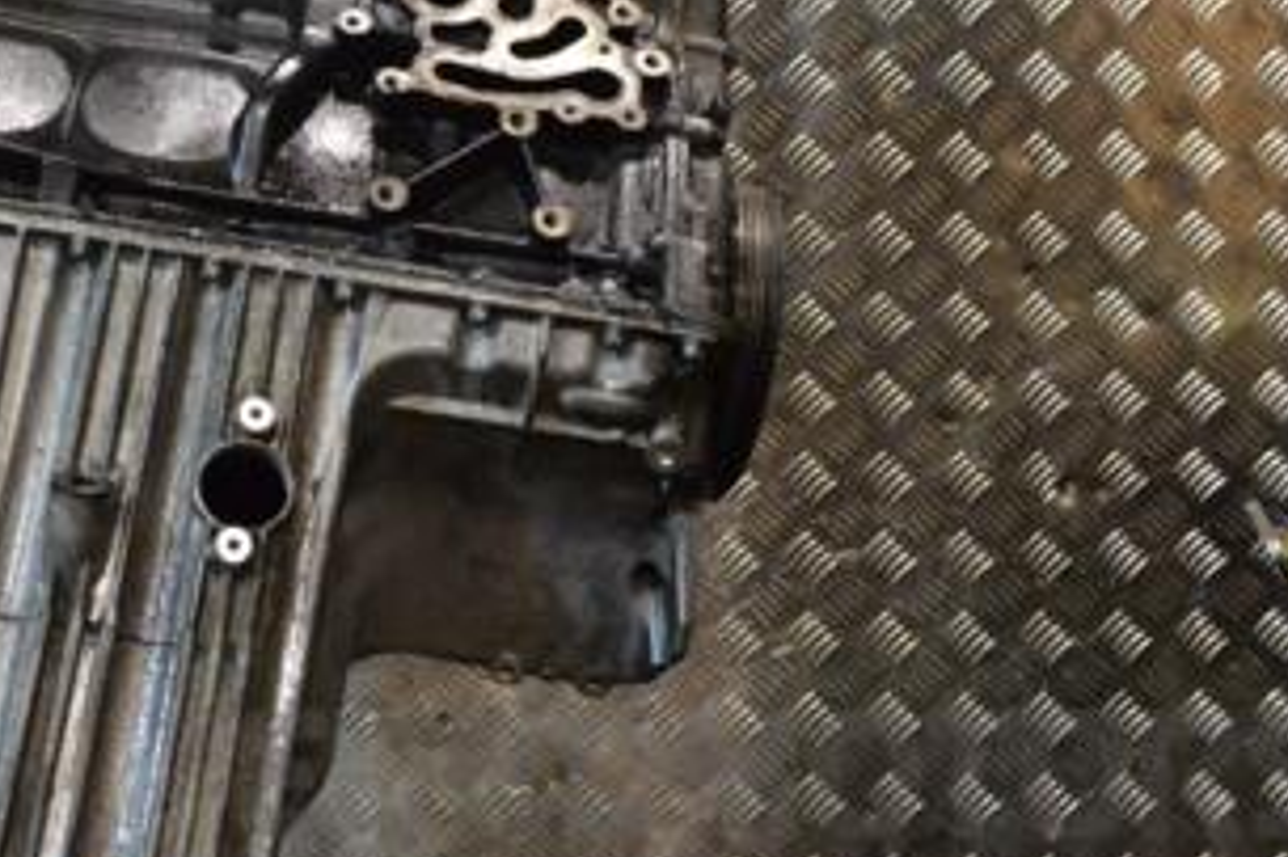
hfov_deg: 32.5
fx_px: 2110
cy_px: 211
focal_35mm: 59
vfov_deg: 22.7
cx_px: 160
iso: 3200
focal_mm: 20
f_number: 7.1
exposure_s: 1/160
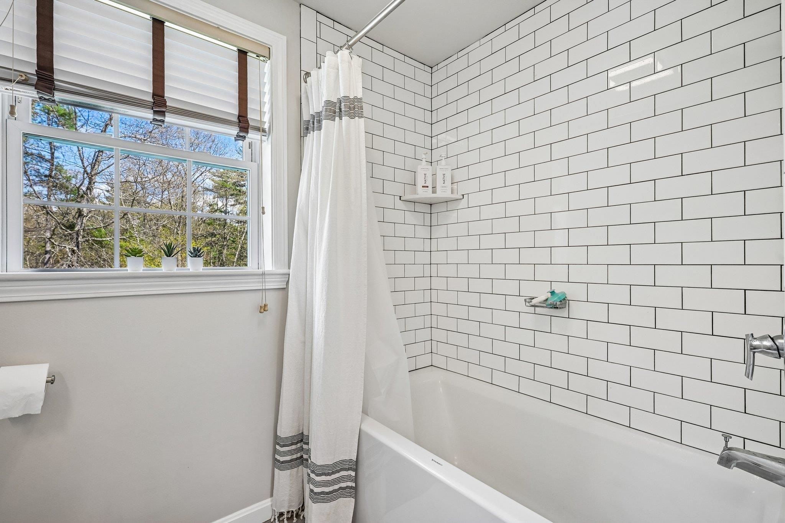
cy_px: 262
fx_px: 349
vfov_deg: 73.7
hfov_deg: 96.7
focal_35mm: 16
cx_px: 392
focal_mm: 16
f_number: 8
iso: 400
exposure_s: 1/100
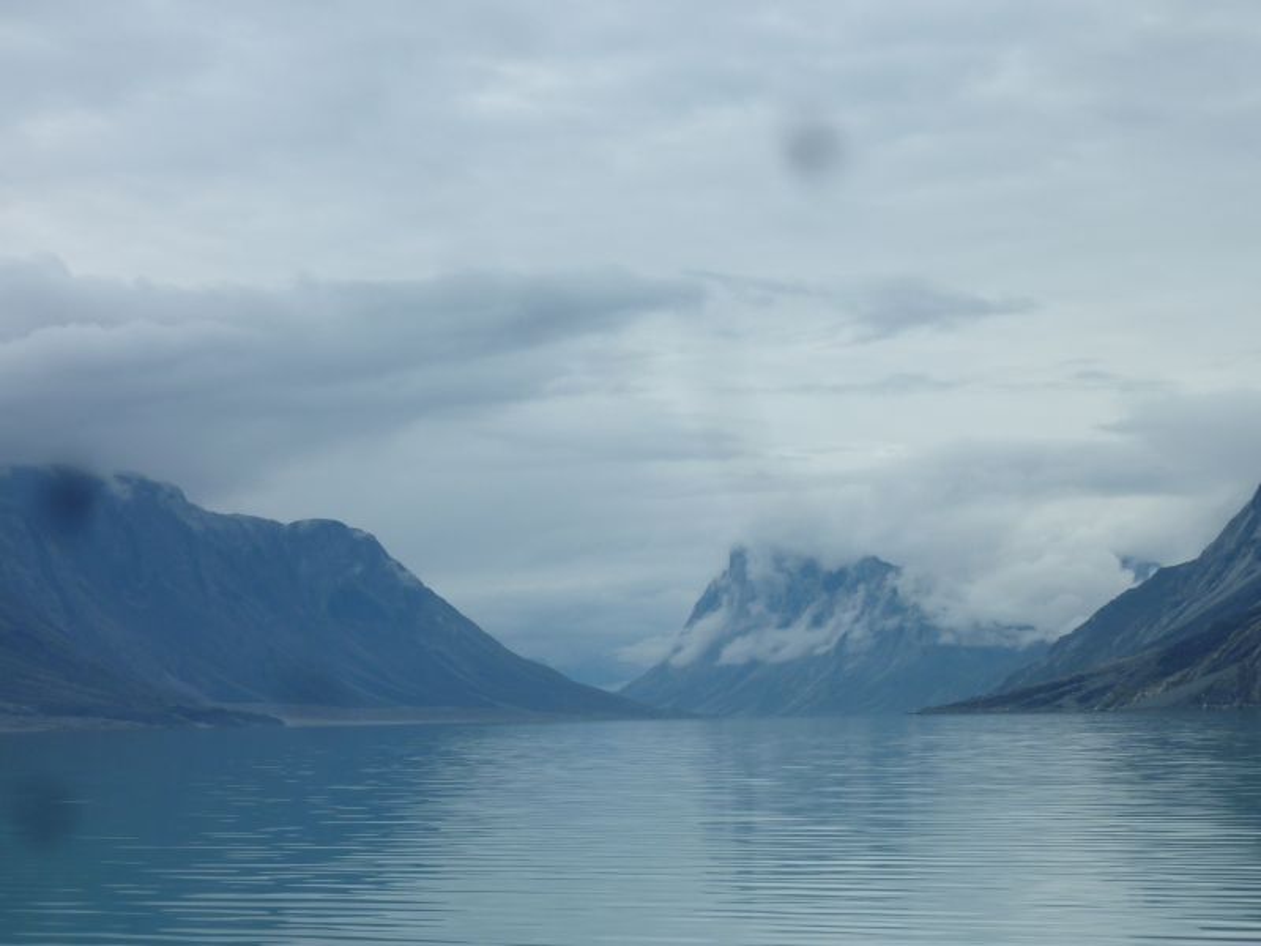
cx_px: 630
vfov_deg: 15.4
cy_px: 473
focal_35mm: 96
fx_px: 3497
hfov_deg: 20.4
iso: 80
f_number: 5.6
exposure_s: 1/640
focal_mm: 15.8
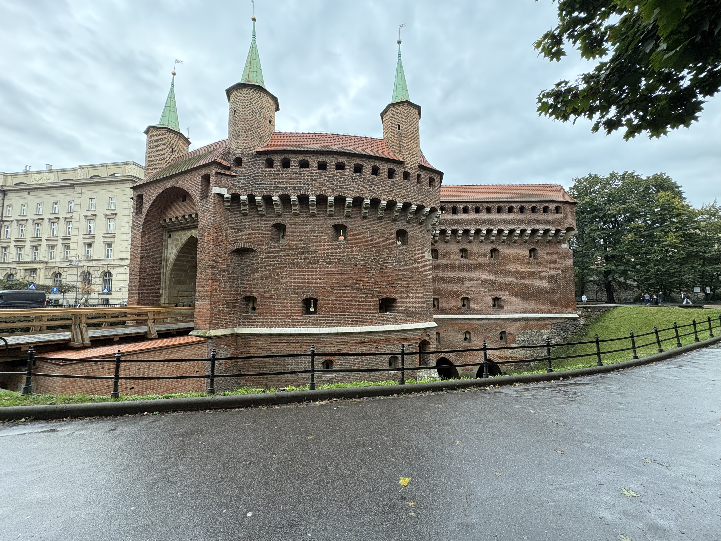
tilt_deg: +5.4
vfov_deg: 85.7
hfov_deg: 102.1
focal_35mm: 14
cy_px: 270
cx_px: 360
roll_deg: +0.5
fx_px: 292
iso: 250
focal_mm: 2.22
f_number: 2.2
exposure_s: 1/75
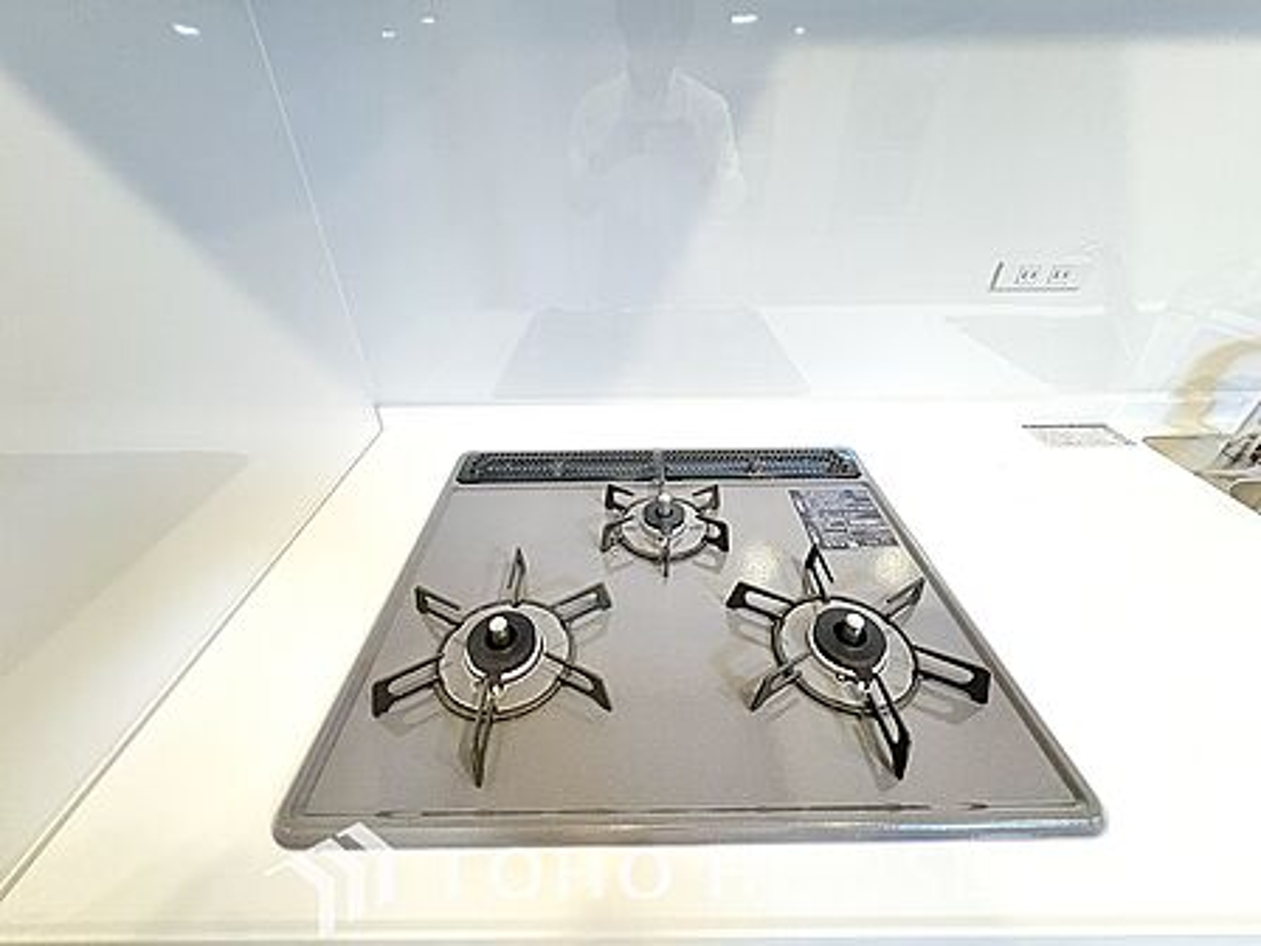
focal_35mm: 14
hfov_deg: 102.1
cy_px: 473
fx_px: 510
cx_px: 630
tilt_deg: -34.1
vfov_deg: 85.7
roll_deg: +1.8
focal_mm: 2.22
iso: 640
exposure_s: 1/50
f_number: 2.2
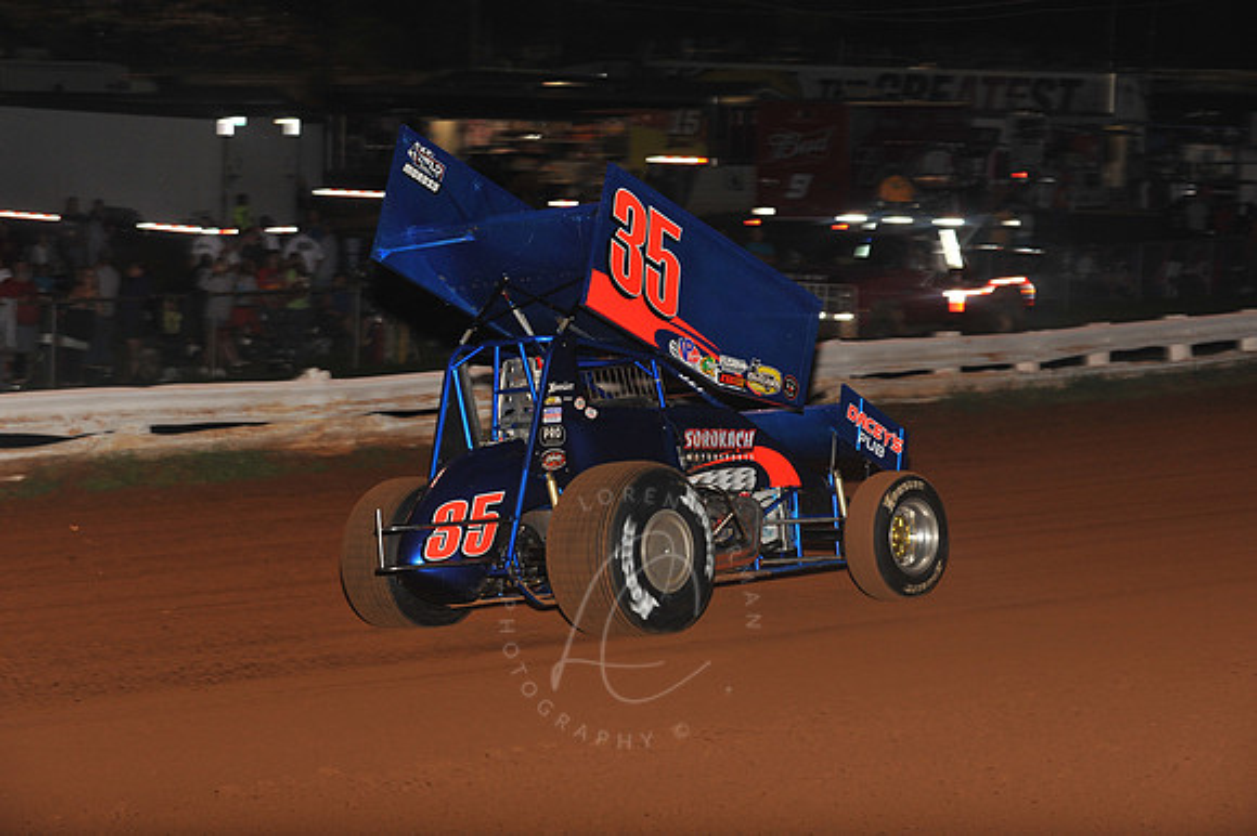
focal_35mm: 112
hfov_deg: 18.3
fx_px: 3908
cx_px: 628
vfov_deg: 12.2
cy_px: 418
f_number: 7.1
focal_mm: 112
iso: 1000
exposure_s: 1/320
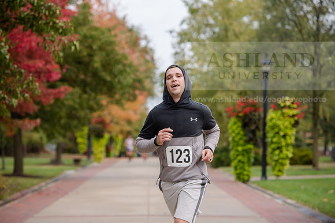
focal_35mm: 160
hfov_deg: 12.8
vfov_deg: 8.6
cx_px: 168
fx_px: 1489
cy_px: 112
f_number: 5
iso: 500
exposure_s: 1/500
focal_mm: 160
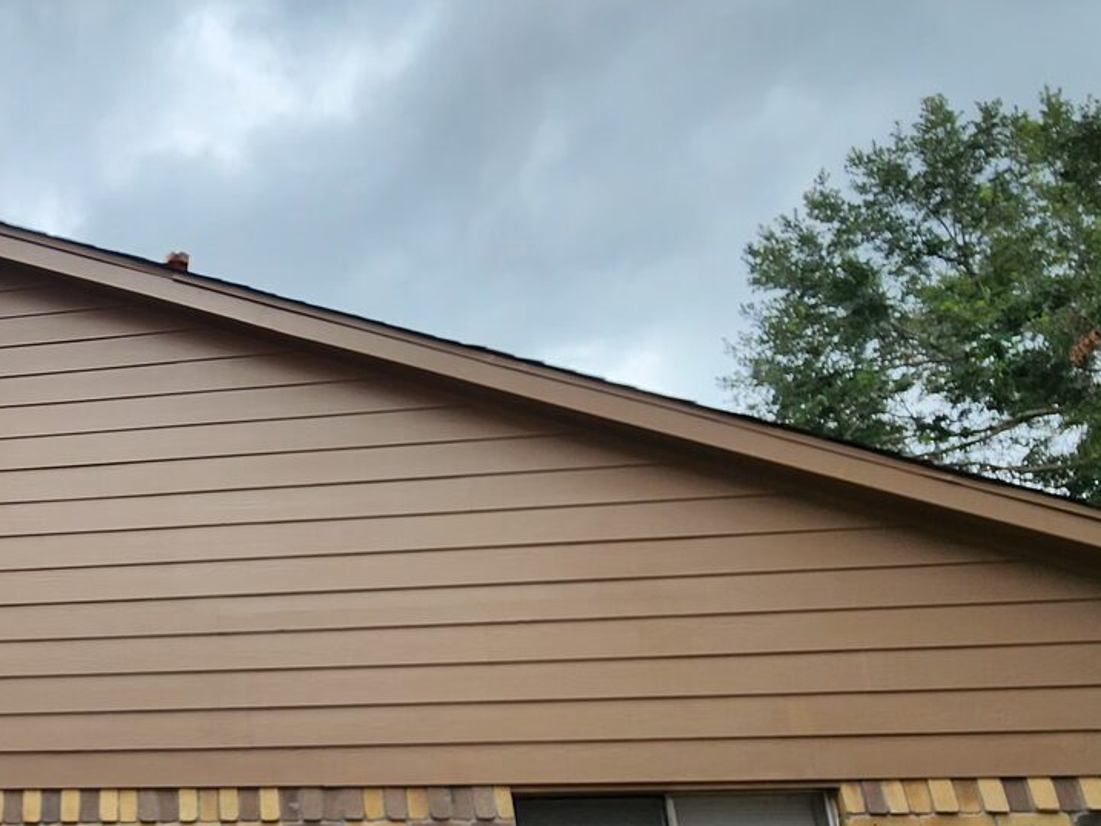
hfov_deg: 52.2
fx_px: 923
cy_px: 613
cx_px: 60
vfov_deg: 46.6
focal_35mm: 29
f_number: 2.2
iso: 50
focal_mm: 2.2
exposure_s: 1/1117
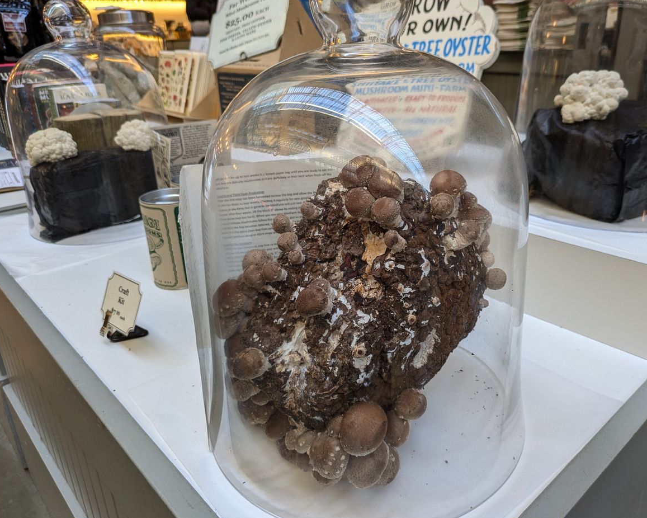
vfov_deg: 53.2
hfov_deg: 64.0
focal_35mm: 27
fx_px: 517
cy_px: 253
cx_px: 352
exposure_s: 1/60
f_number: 1.89
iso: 116
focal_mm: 5.43
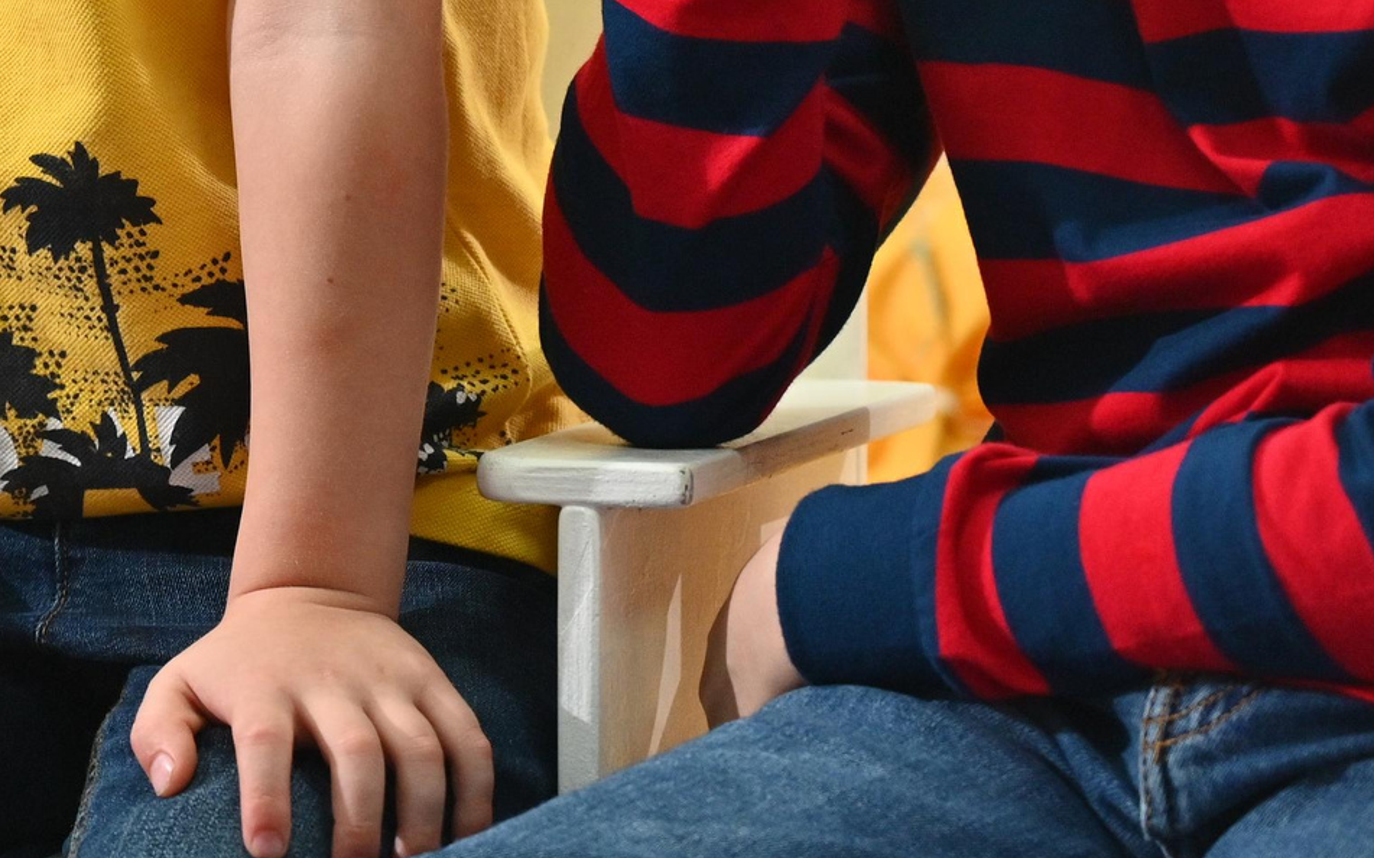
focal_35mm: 192
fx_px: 7188
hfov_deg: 10.8
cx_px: -144
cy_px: -332
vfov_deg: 6.8
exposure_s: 1/160
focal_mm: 70
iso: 640
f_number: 4
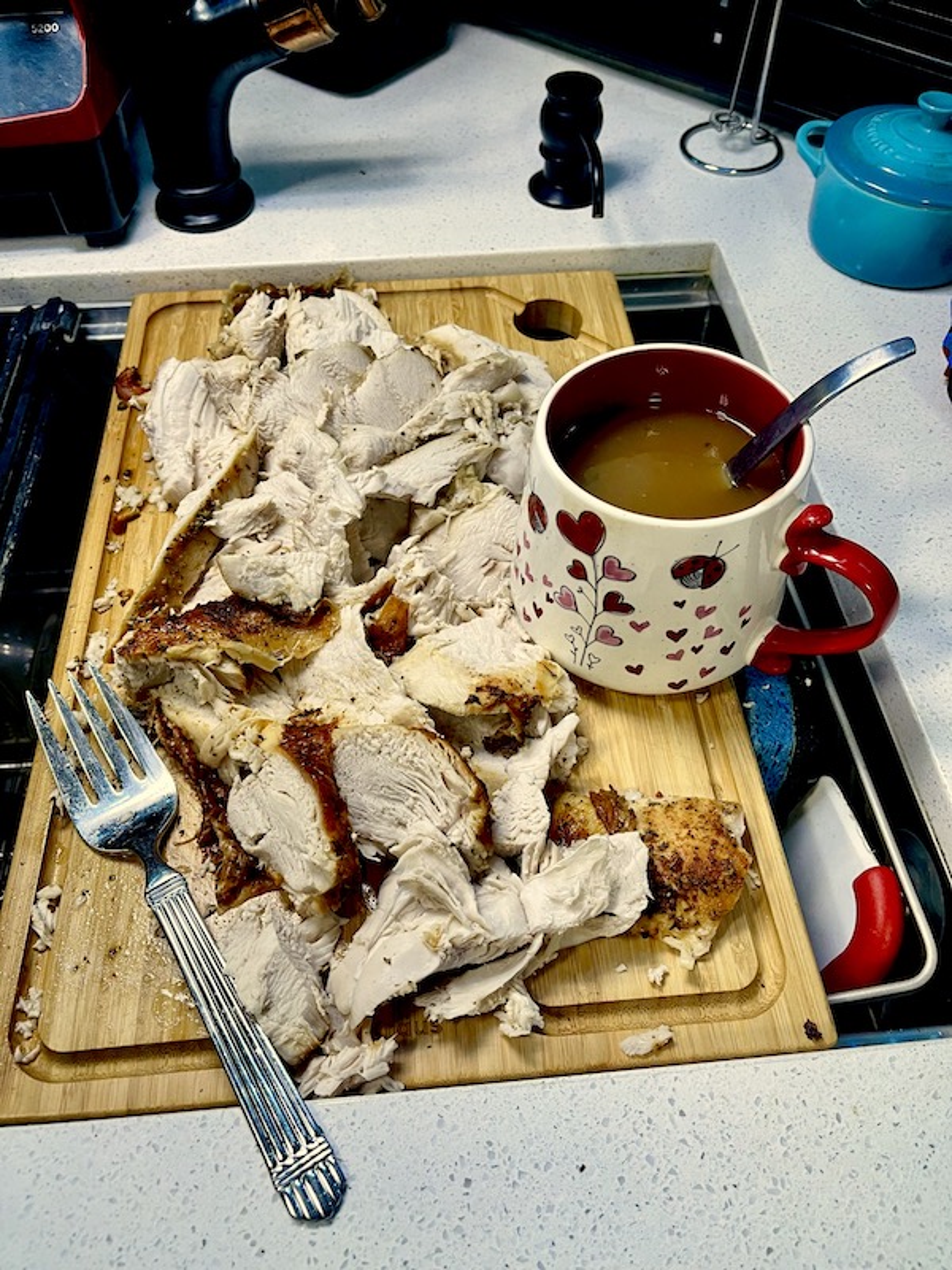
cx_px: 476
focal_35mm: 26
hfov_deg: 53.1
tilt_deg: -53.6
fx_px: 953
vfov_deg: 67.3
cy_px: 635
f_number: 1.6
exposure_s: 1/60
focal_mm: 5.1
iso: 125
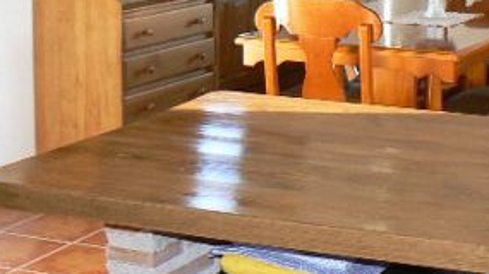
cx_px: 528
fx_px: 1257
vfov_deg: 12.3
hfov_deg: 21.0
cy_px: 10
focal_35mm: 97
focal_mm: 6
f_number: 2.8
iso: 100
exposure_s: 1/30
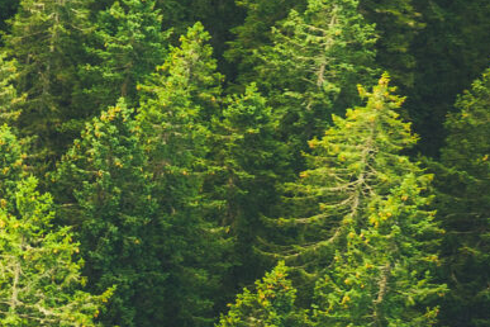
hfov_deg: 8.6
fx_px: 2518
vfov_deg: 7.4
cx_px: -1123
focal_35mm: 185
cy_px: 99
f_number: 4.5
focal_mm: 10.26
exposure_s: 1/15
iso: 100
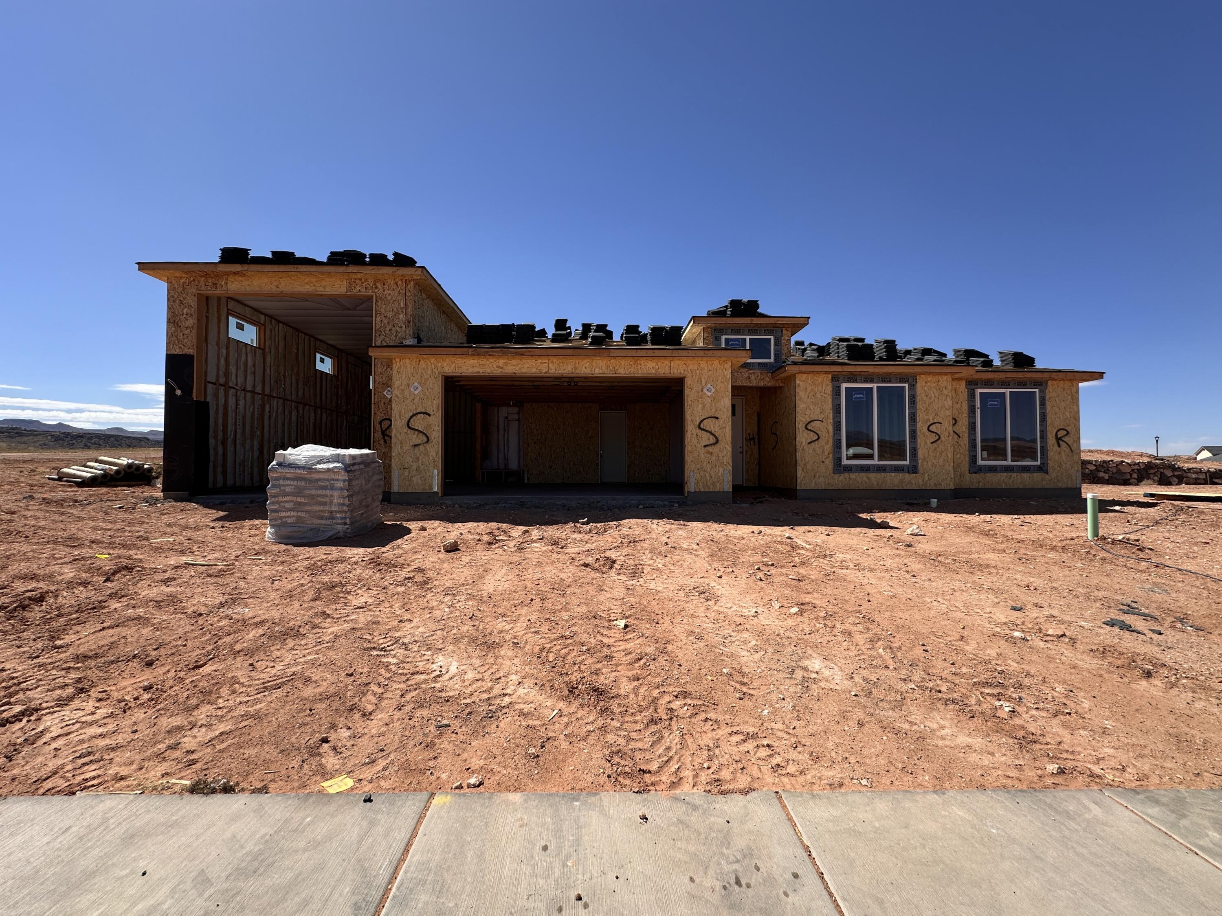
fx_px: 494
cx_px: 611
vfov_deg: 85.7
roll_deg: -0.5
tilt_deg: +3.0
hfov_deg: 102.1
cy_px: 458
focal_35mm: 14
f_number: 2.2
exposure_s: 1/1689
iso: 40
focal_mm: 2.22
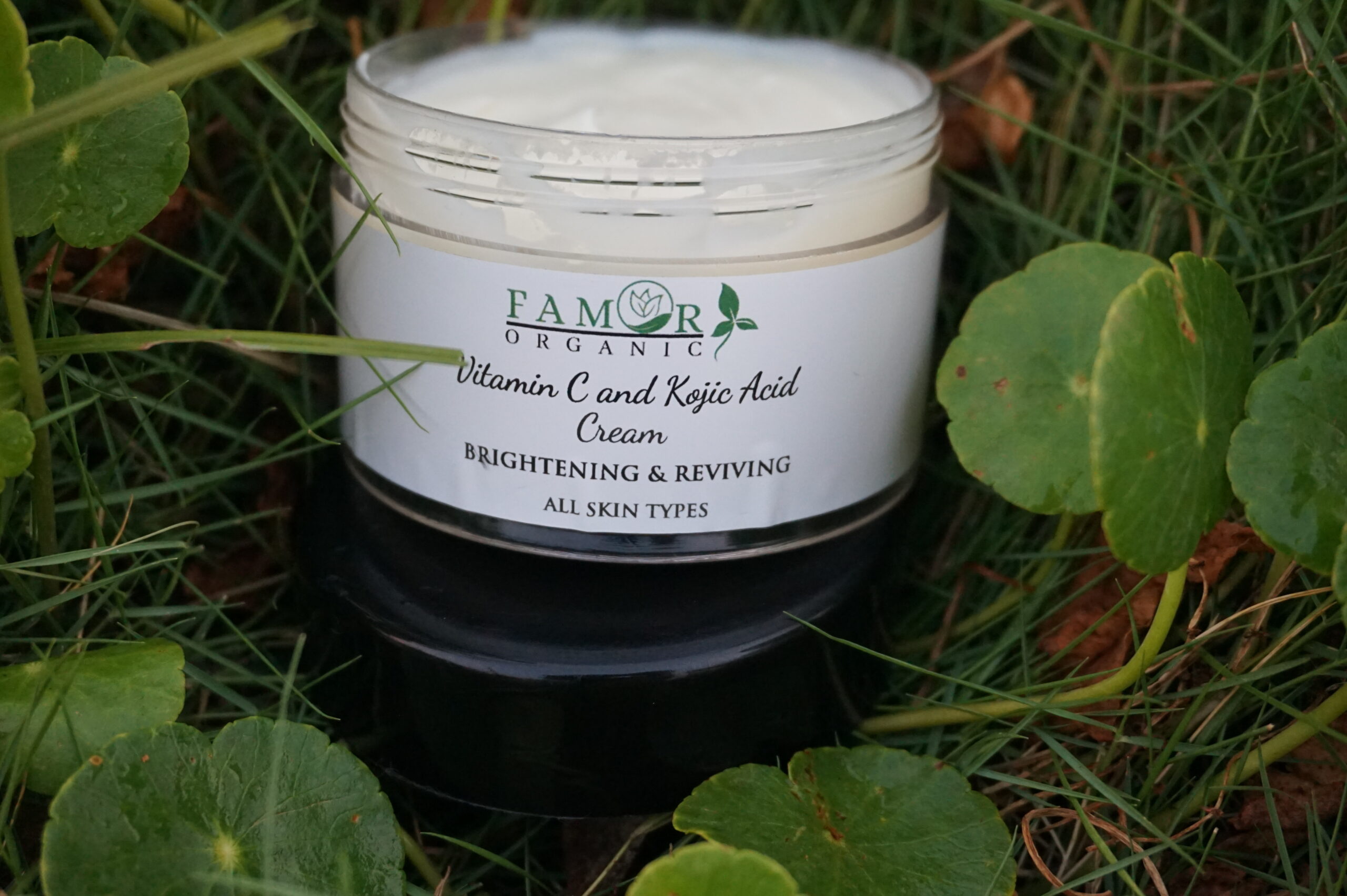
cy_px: 448
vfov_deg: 27.2
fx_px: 1851
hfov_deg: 40.0
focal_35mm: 50
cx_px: 674
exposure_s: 1/160
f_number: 5
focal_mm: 33
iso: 2000
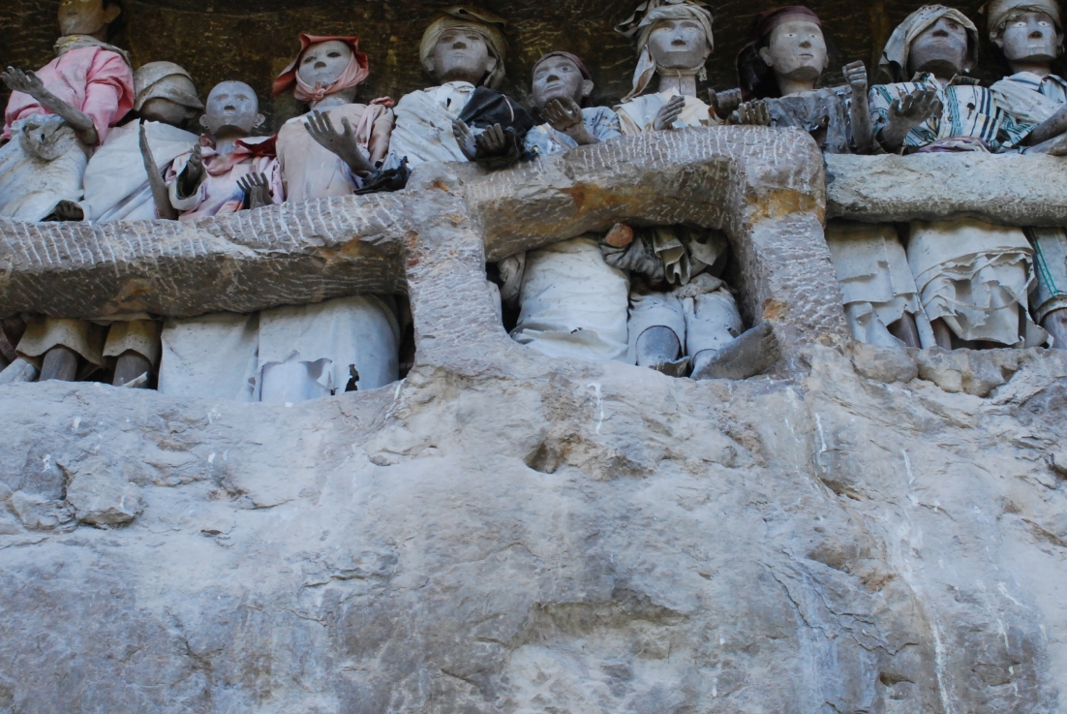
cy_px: 217
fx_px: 1810
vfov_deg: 22.2
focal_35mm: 61
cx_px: 535
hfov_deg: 32.9
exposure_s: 1/160
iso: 800
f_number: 11
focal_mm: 28
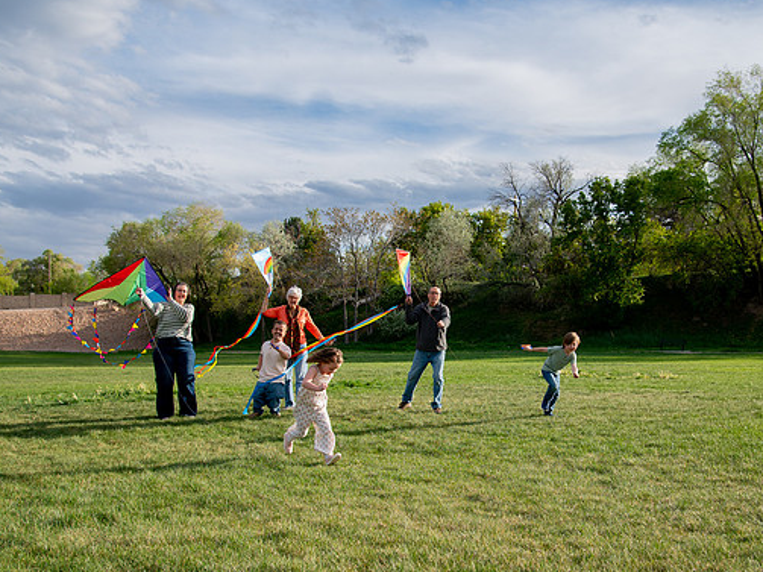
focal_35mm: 42
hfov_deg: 44.7
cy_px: 343
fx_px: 926
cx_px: 442
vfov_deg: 34.2
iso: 200
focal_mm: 31
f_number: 5
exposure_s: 1/800
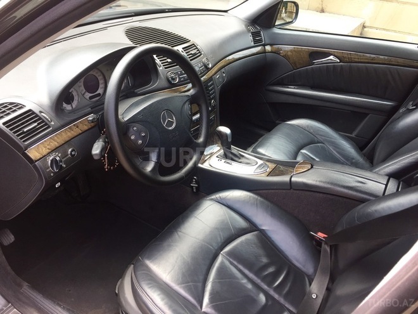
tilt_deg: -30.9
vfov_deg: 48.2
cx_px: 209
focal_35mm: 29
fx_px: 350
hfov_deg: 61.7
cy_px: 157
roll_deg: -4.6
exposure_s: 1/100
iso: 32
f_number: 2.2
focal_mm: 4.15
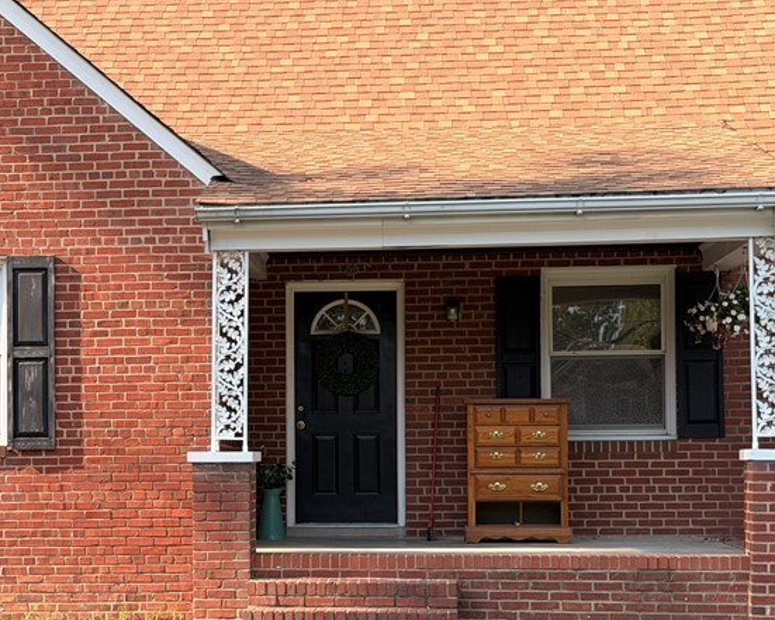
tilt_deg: +3.5
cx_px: 235
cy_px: 394
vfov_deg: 17.6
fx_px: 1996
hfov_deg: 21.9
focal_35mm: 87
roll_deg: -0.5
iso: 64
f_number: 1.78
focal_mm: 6.76
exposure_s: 1/1055
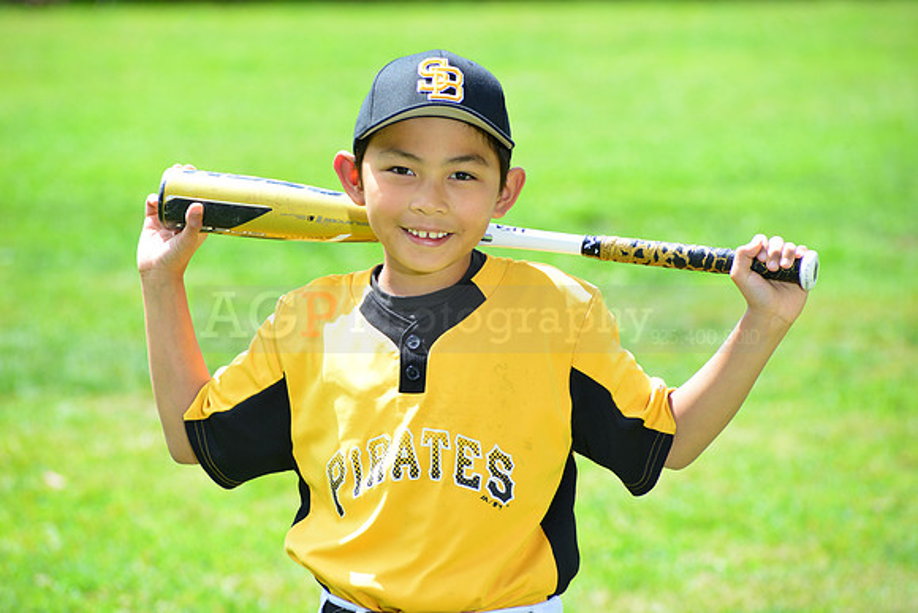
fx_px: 5101
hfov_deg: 10.3
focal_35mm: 200
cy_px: 306
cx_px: 459
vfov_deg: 6.9
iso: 200
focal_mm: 200
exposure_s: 1/200
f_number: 8
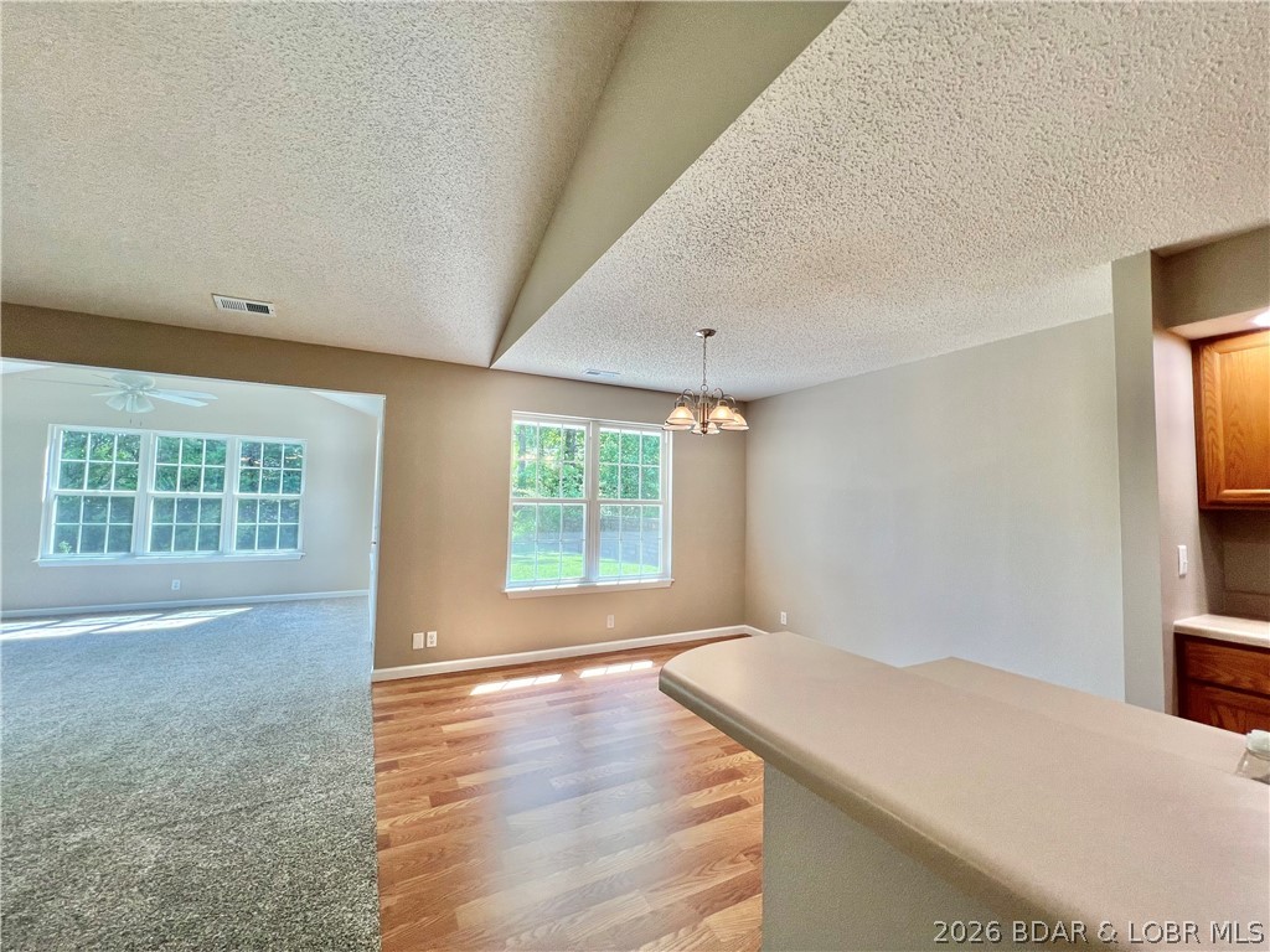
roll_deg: -0.6
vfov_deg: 89.9
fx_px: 477
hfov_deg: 106.2
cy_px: 476
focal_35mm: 13
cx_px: 635
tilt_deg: +2.4
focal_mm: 1.57
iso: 64
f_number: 1.8
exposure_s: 1/120
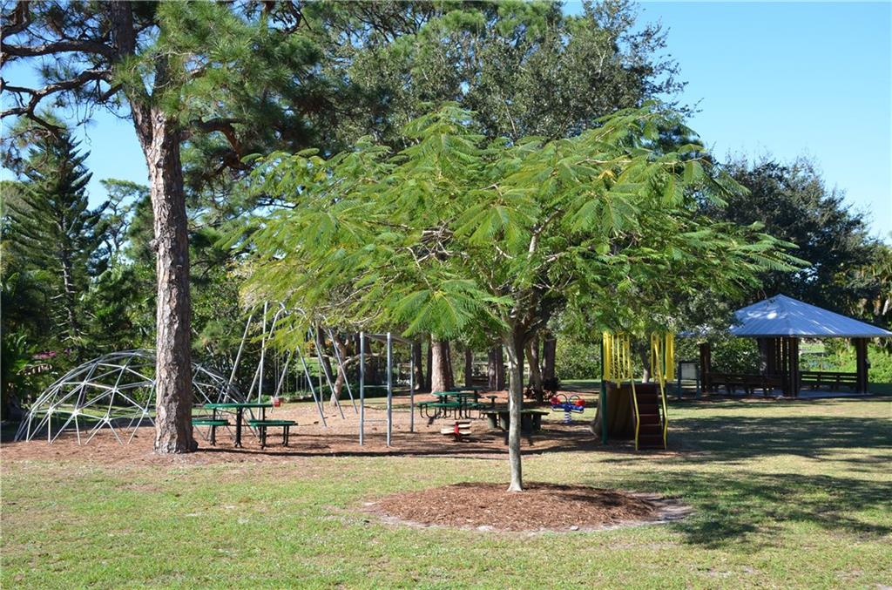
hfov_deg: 43.7
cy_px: 295
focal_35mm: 45
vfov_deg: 29.7
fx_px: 1112
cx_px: 446
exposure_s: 1/200
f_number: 8
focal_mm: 30
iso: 200
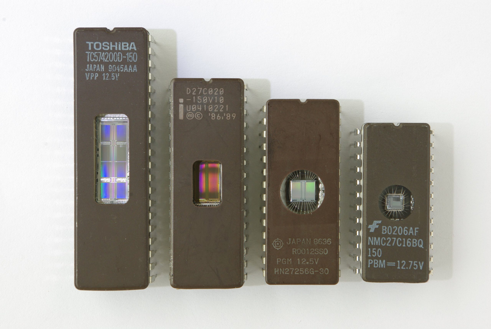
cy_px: 164
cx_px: 246
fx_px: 1120
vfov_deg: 16.7
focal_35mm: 82
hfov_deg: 24.7
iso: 100
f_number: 13
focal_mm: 55
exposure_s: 1/2
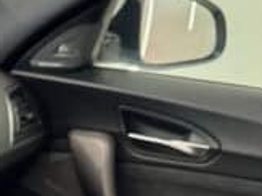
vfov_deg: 12.1
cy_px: 282
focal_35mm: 117
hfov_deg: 14.9
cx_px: -193
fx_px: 885
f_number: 1.8
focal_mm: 6.8
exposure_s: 1/50
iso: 800
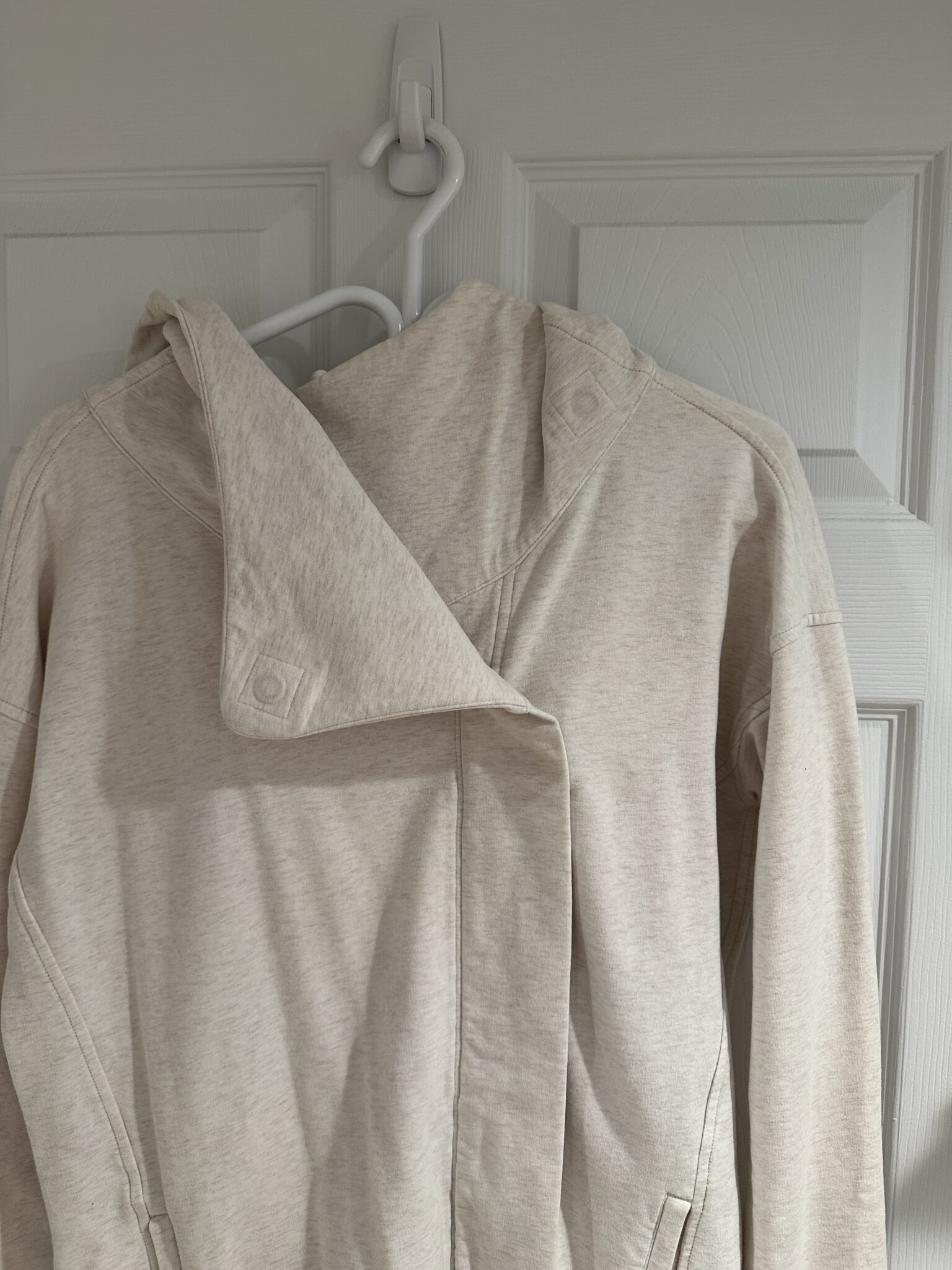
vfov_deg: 71.6
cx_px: 476
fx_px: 880
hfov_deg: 56.8
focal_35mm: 24
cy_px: 635
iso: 160
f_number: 1.78
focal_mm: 6.86
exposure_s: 1/60
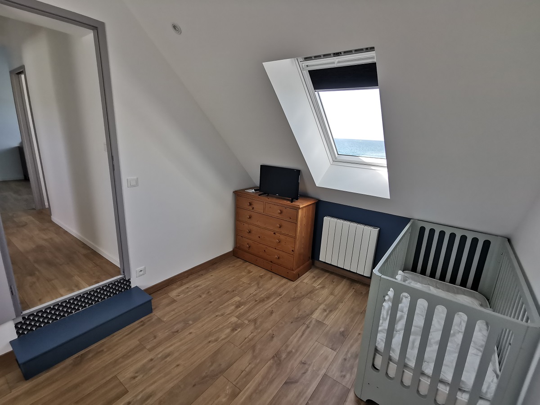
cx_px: 270
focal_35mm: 17
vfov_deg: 74.7
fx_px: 265
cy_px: 202
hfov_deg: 91.0
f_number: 2.2
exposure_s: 1/99.9
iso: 64
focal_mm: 2.26
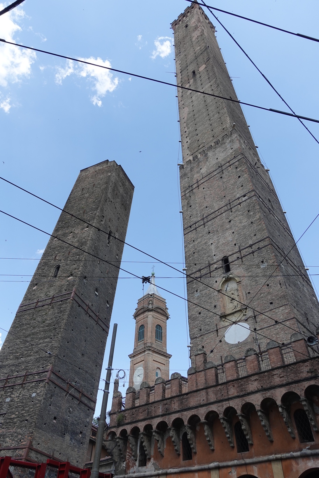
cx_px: 160
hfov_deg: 53.1
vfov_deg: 73.7
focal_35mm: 24
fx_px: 319
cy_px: 239
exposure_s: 1/500
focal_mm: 8.8
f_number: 4
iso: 125
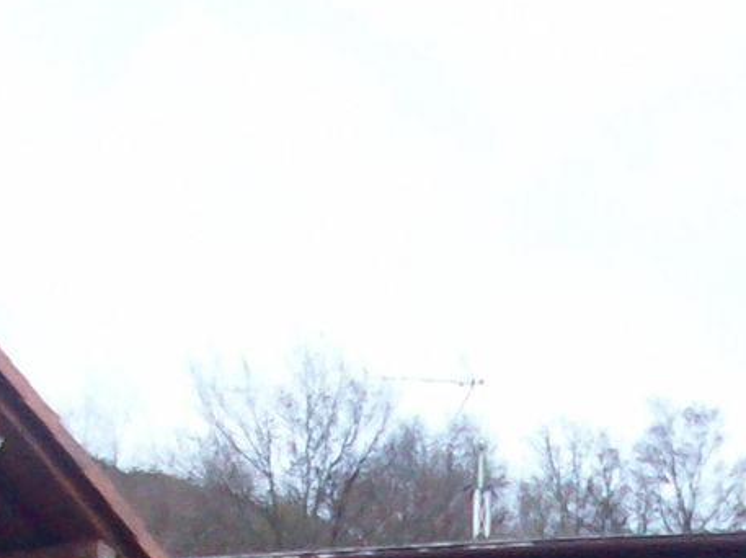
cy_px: 1052
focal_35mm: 143
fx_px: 3079
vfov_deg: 9.8
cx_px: 777
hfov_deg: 13.6
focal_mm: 5.7
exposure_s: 1/34
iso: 160
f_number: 2.8
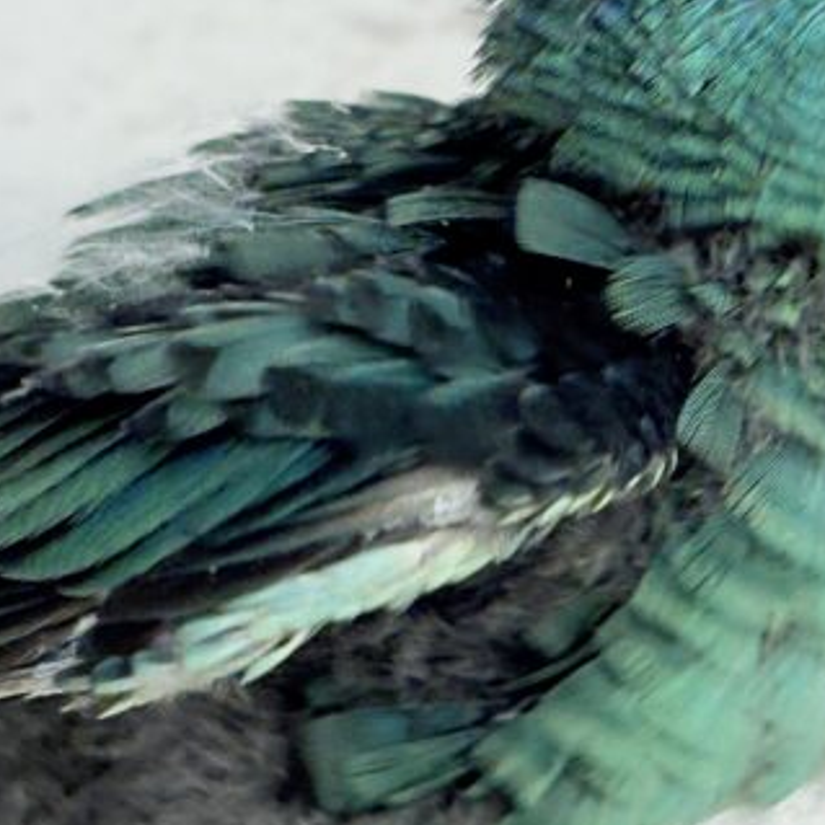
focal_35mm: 173
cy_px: 269
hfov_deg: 10.1
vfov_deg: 10.1
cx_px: 579
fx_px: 4665
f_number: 1.6
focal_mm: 5.96
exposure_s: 1/100
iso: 80
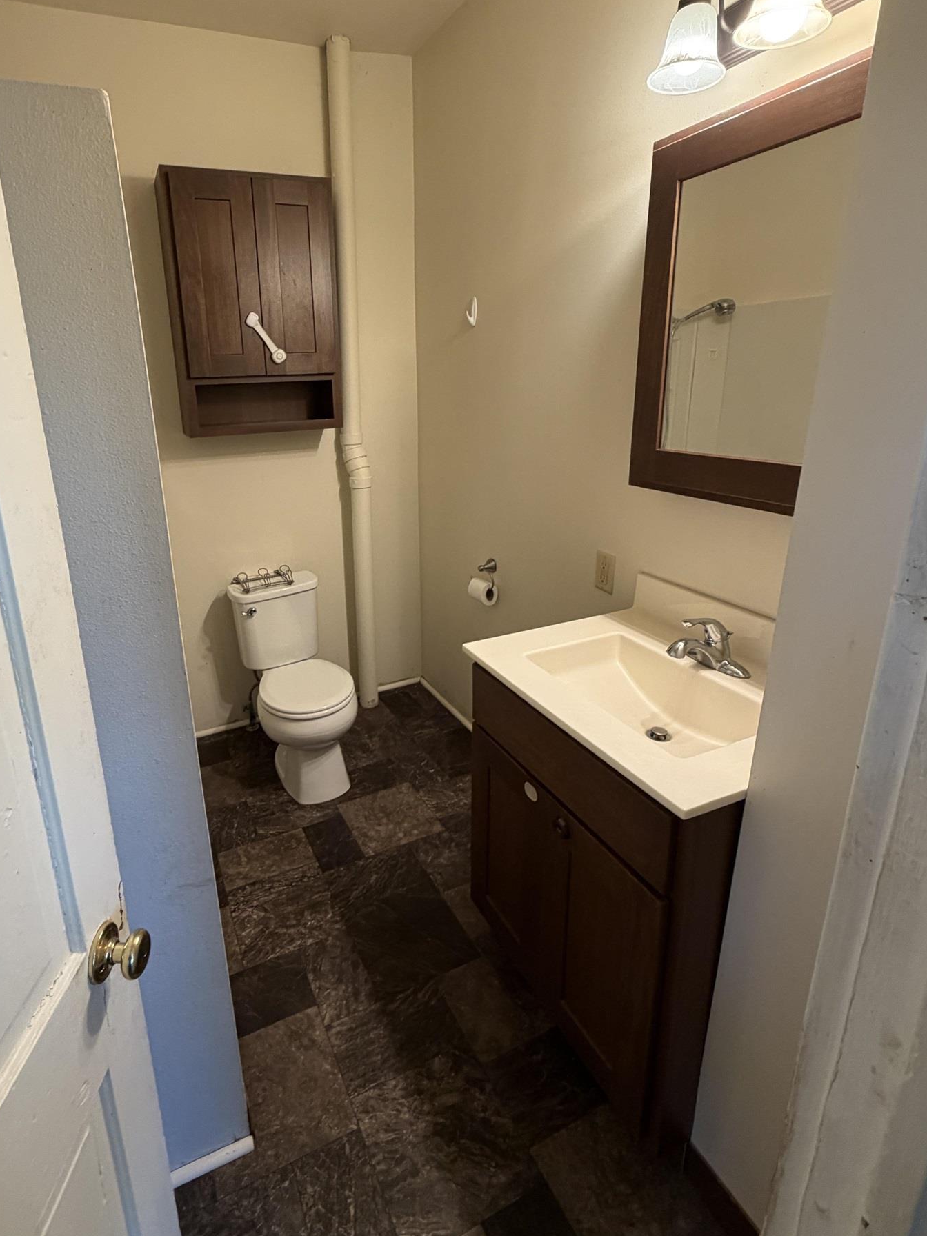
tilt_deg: -14.7
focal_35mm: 18
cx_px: 379
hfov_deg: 71.0
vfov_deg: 87.4
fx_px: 643
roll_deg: +2.0
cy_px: 548
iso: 320
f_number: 2.2
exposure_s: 1/120
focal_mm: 2.22
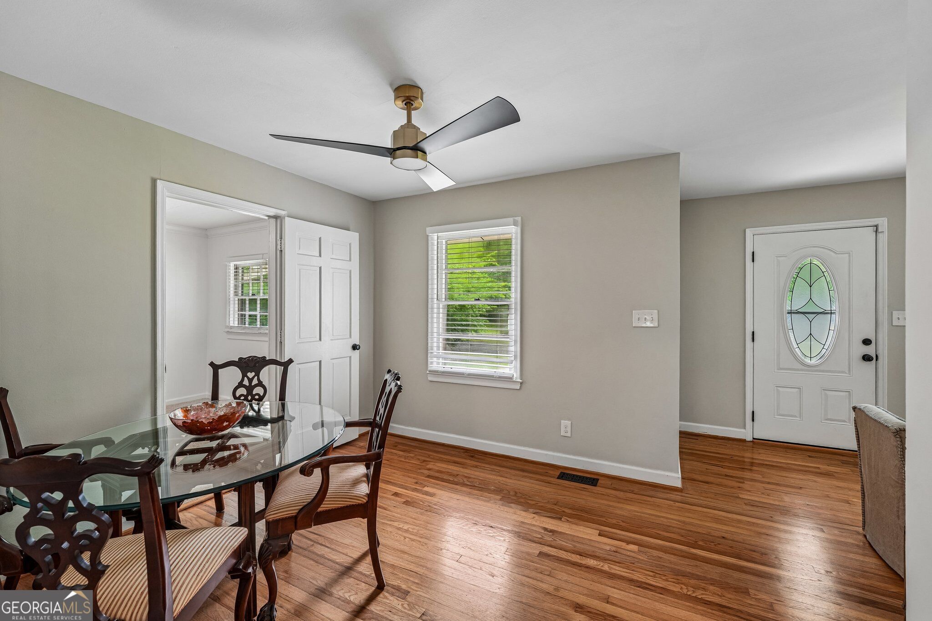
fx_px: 362
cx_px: 466
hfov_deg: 104.3
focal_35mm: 14
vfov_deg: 81.2
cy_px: 310
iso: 320
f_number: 8
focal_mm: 14
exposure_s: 1/5
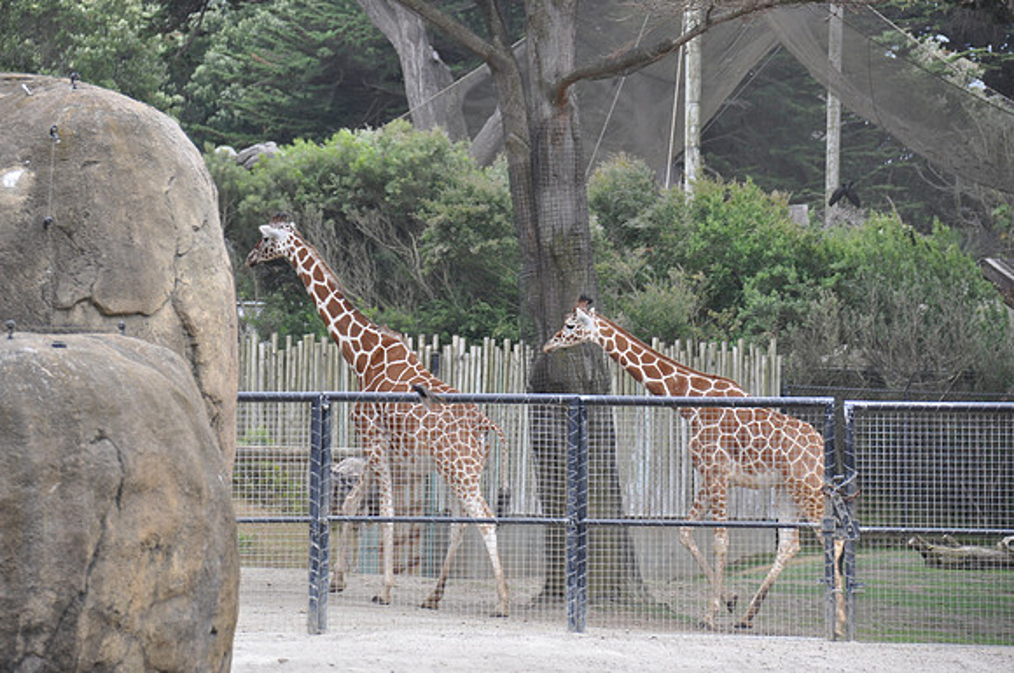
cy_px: 336
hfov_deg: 8.3
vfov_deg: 5.5
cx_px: 507
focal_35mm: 248
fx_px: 6961
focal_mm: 165
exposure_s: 1/400
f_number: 5.6
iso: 320
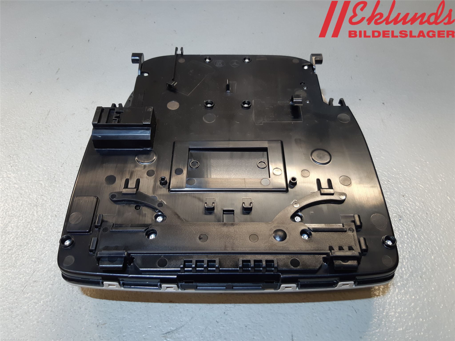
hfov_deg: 67.3
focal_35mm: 26
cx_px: 228
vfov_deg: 53.1
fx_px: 342
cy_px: 170
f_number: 1.7
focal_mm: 3.93
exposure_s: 1/50
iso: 64
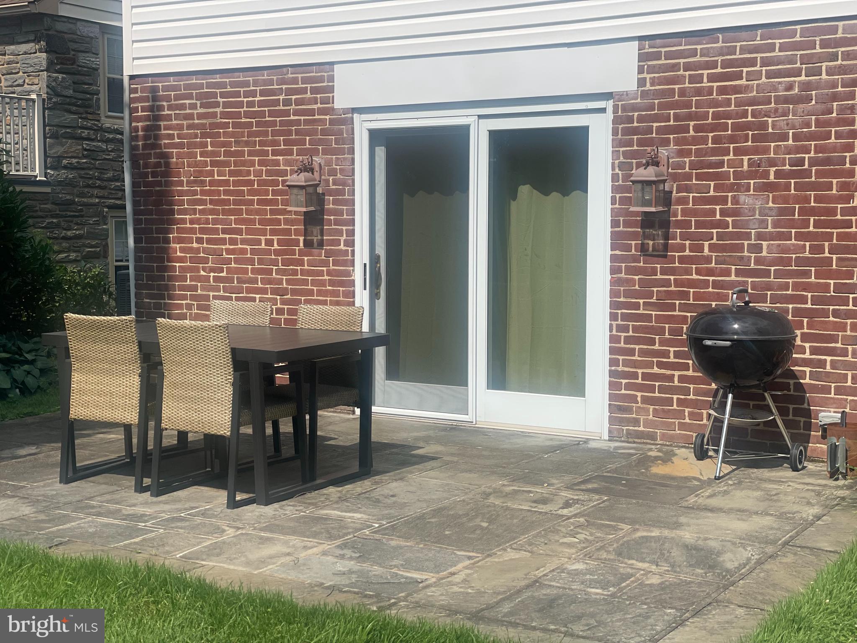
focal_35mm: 52
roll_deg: -0.1
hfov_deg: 36.8
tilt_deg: -4.5
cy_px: 322
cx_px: 428
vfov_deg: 28.0
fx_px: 1287
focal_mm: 6
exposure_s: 1/2817
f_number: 2
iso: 32
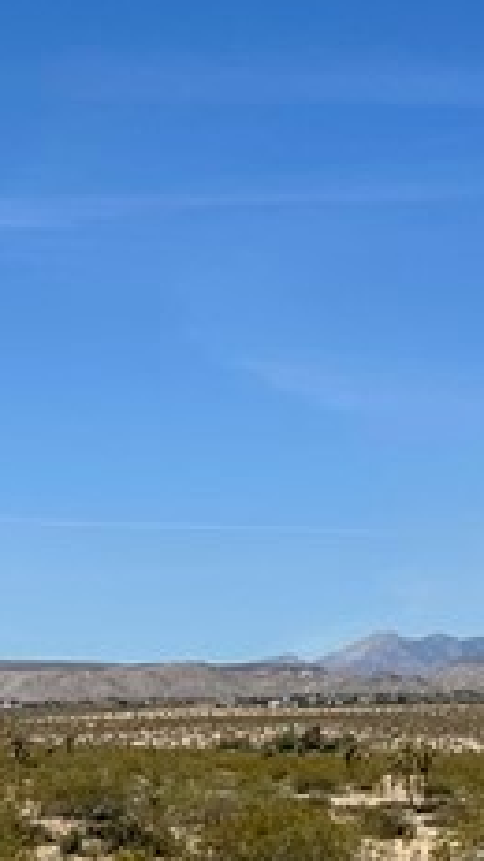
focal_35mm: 116
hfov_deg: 10.4
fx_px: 2646
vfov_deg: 18.4
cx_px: 41
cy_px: 581
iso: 80
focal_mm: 6.86
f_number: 1.78
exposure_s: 1/9709
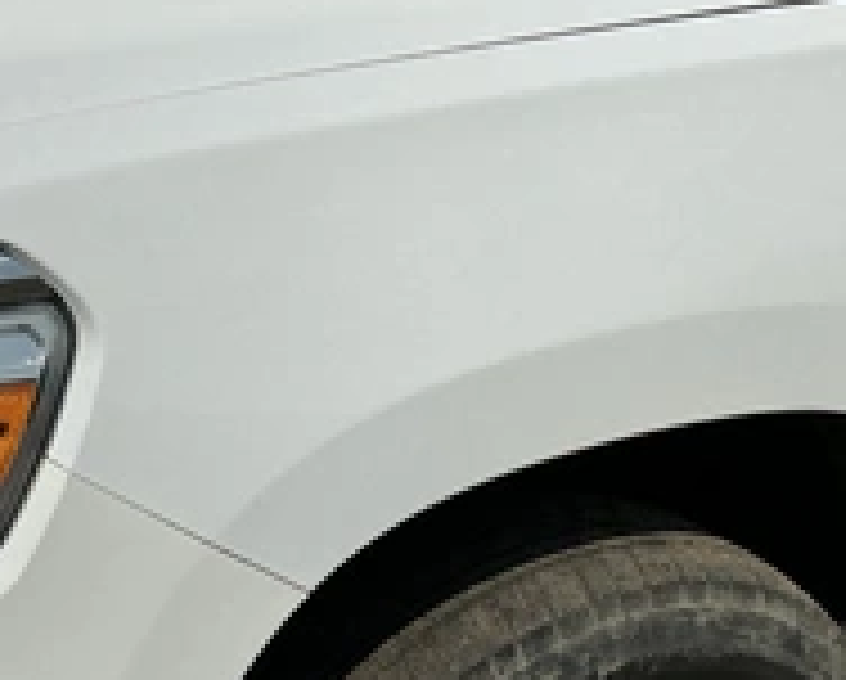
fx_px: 1454
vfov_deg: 25.4
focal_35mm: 58
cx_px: 342
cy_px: 626
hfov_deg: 32.3
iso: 25
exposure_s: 1/5814
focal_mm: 3
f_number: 1.8
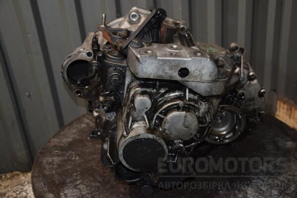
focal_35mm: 39
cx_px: 148
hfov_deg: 49.6
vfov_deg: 34.2
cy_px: 99
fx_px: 322
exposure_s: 1/60
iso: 800
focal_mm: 26
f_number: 5
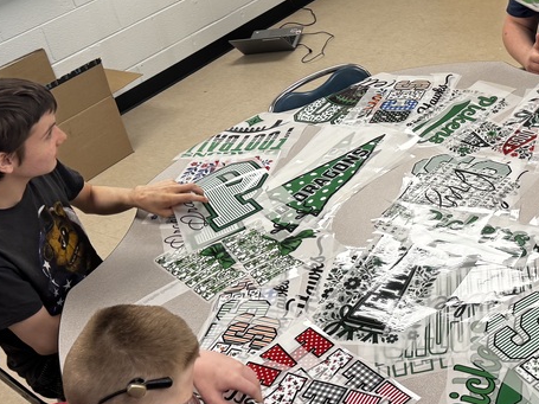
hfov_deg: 35.0
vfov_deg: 26.6
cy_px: 90
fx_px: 841
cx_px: 383
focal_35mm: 54
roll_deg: +11.3
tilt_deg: -26.0
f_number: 1.78
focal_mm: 6.76
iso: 125
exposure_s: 1/60
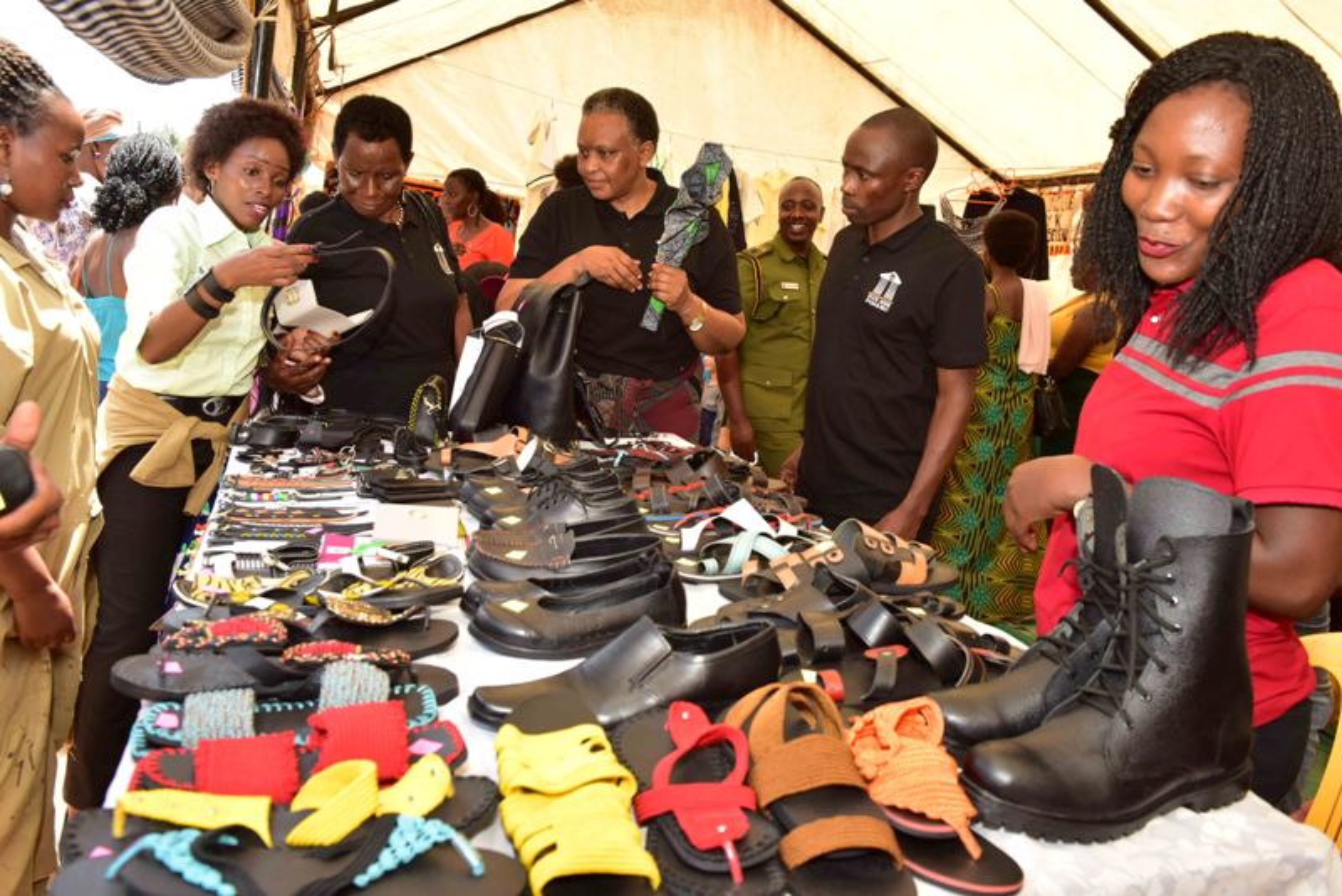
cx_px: 671
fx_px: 1193
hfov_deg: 58.7
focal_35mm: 32
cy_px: 448
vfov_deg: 41.1
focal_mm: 32
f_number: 6.3
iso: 1000
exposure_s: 1/320
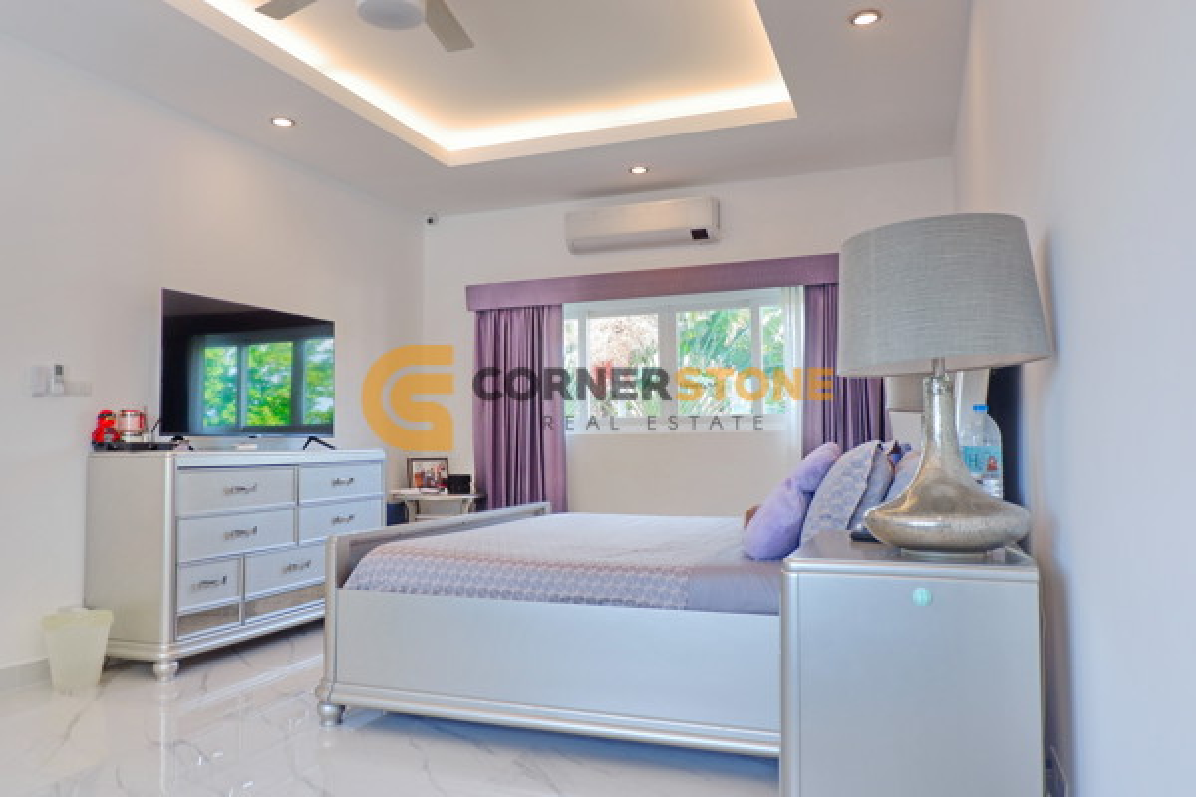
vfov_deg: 53.1
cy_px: 398
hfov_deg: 73.7
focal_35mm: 24
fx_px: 797
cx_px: 598
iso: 200
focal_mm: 16
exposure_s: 1/105
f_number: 3.5
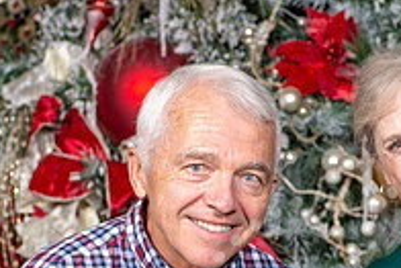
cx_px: 364
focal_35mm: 183
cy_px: 378
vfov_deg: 7.4
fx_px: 2040
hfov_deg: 11.2
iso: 160
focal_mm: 62
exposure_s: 1/125
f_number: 7.1
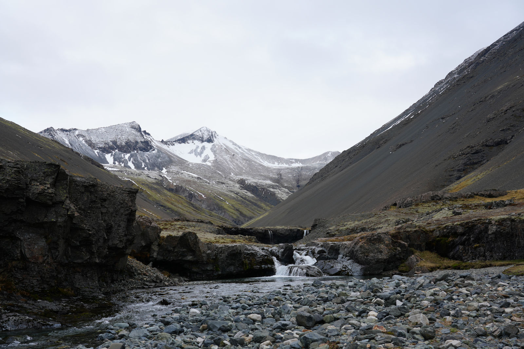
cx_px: 262
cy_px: 174
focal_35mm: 35
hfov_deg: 54.4
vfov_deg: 37.9
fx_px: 509
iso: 100
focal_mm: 35
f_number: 8
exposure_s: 1/125
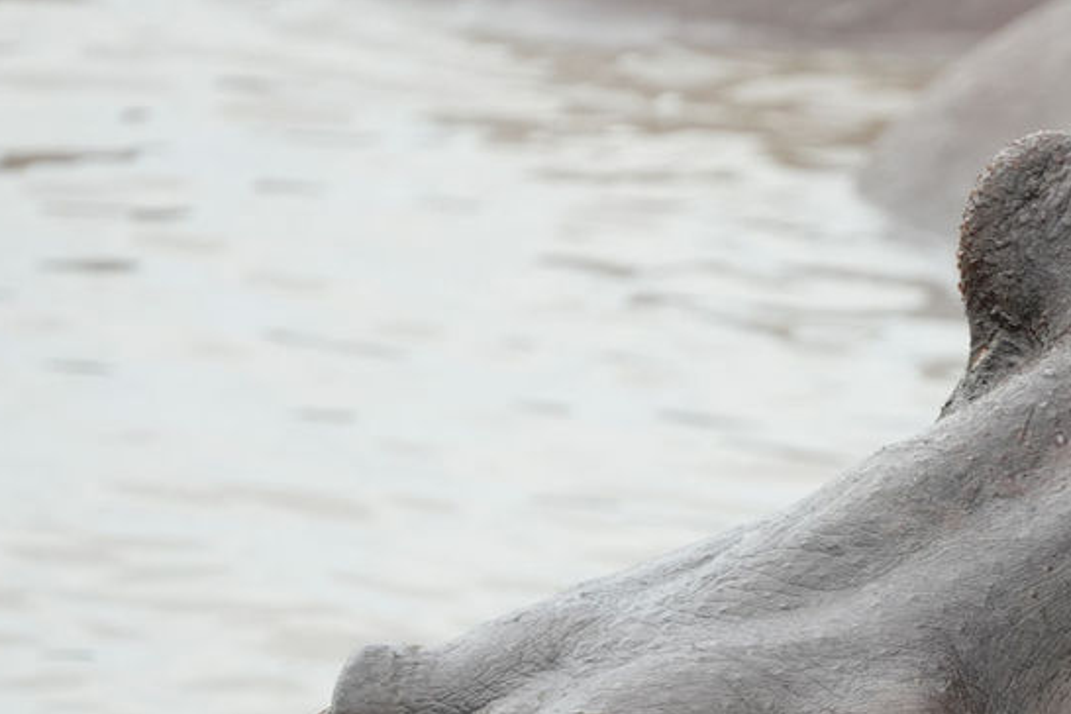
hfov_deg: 1.8
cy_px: 634
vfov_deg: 1.2
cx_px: 1040
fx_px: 34894
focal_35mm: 1173
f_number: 6.3
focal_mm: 400
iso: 320
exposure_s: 1/500
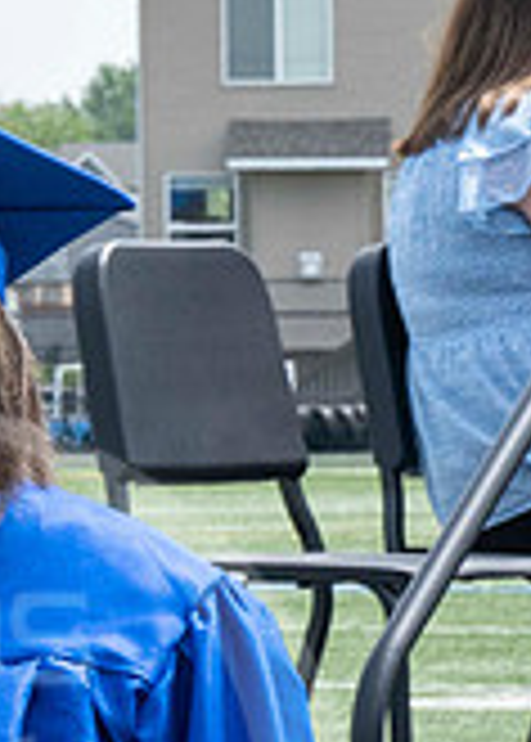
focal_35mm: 483
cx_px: -552
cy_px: 520
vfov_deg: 4.2
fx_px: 10189
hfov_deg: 3.0
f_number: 13
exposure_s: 1/250
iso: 200
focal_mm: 70
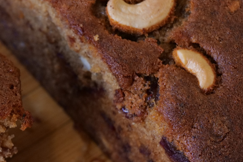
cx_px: 0
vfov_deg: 8.4
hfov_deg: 12.5
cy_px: 94
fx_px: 1100
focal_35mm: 163
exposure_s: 1/60
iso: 3200
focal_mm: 60
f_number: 7.1
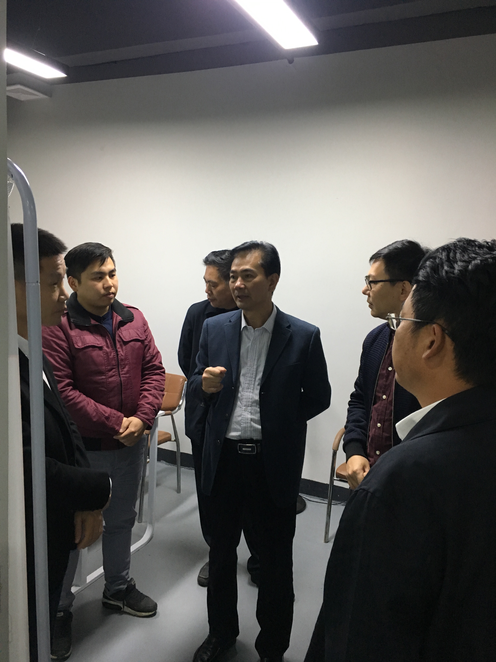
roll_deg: -2.7
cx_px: 248
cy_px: 331
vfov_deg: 61.7
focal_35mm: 29
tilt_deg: -6.6
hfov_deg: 48.2
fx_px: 554
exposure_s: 1/33
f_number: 2.2
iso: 200
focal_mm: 4.15
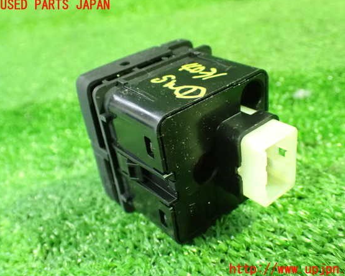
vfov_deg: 39.2
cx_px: 183
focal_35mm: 38
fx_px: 388
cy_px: 137
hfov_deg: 47.9
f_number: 2.5
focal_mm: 6.37
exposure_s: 1/30
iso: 1600
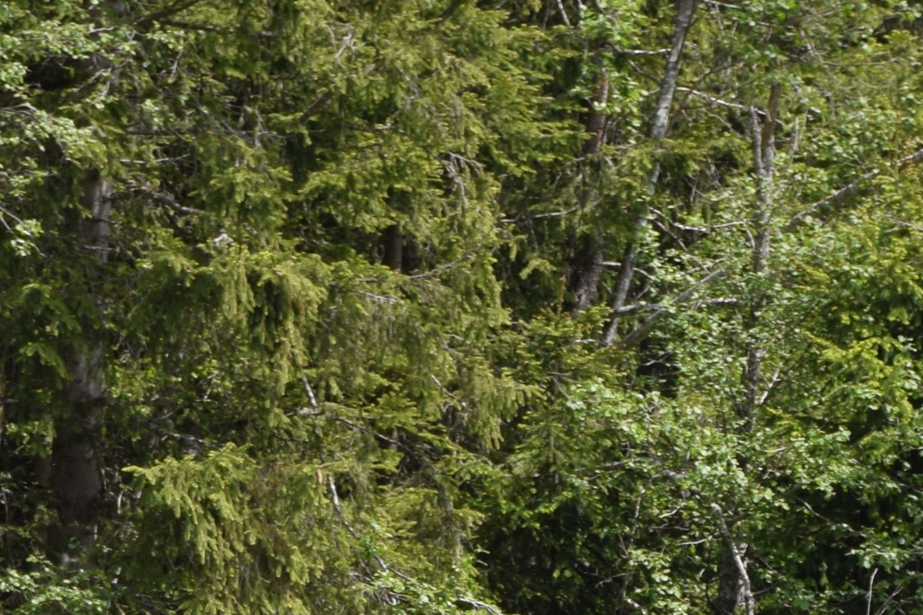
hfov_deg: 4.9
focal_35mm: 420
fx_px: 10767
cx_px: 753
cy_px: 1005
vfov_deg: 3.3
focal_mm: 70
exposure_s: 1/250
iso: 220
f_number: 8
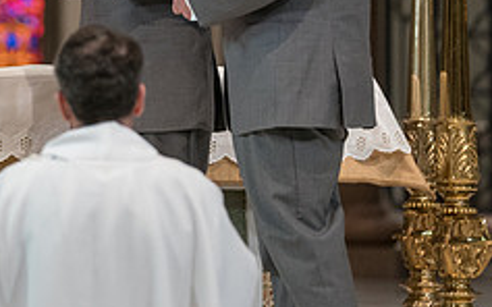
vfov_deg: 2.3
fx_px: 7587
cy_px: -68
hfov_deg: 3.7
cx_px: 10
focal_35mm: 566
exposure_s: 1/200
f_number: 2.8
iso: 2000
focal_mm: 200
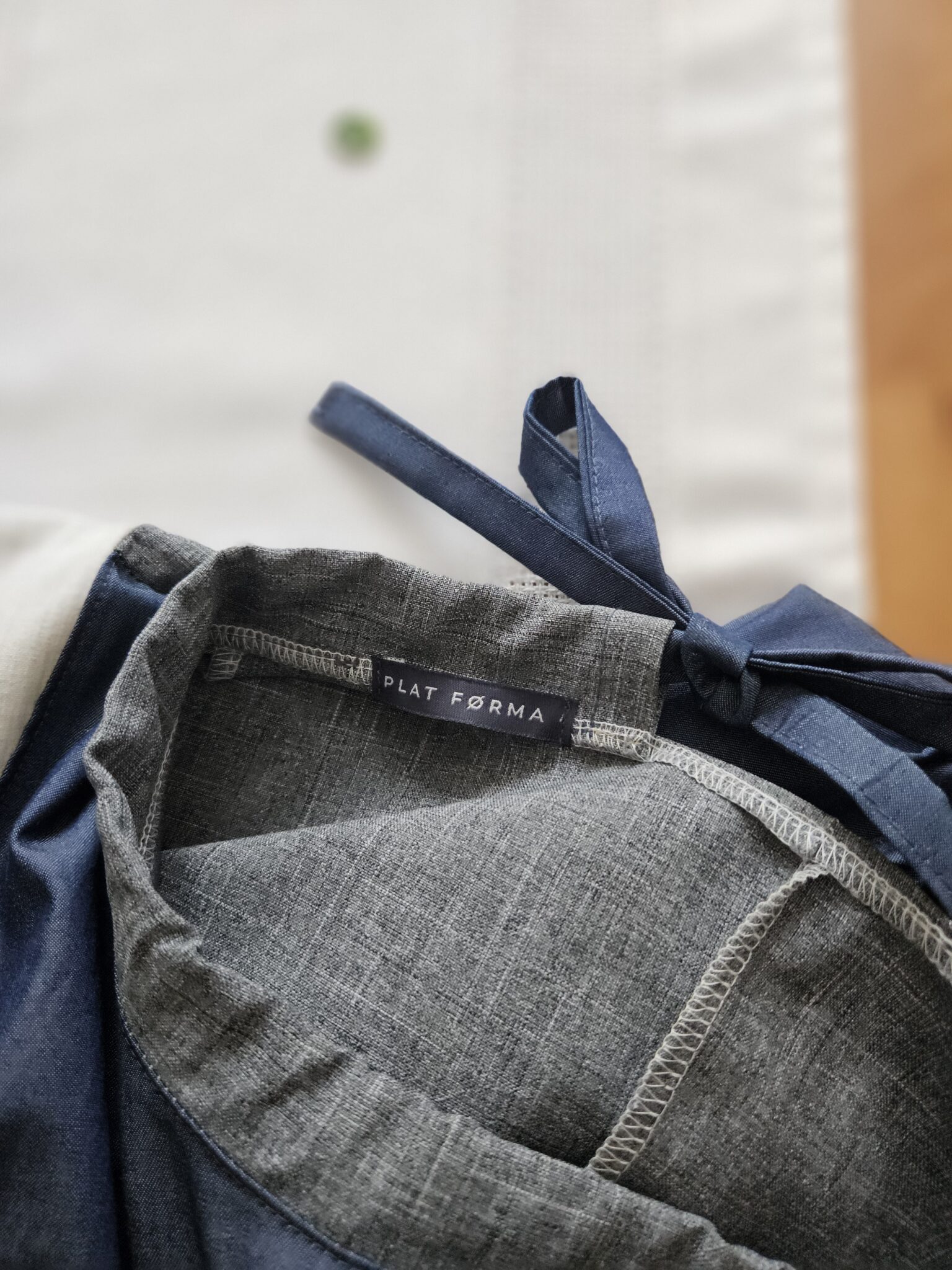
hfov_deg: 58.9
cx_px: 476
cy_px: 635
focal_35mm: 23
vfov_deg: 73.9
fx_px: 843
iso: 400
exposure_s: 1/244
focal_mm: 5.4
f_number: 1.8
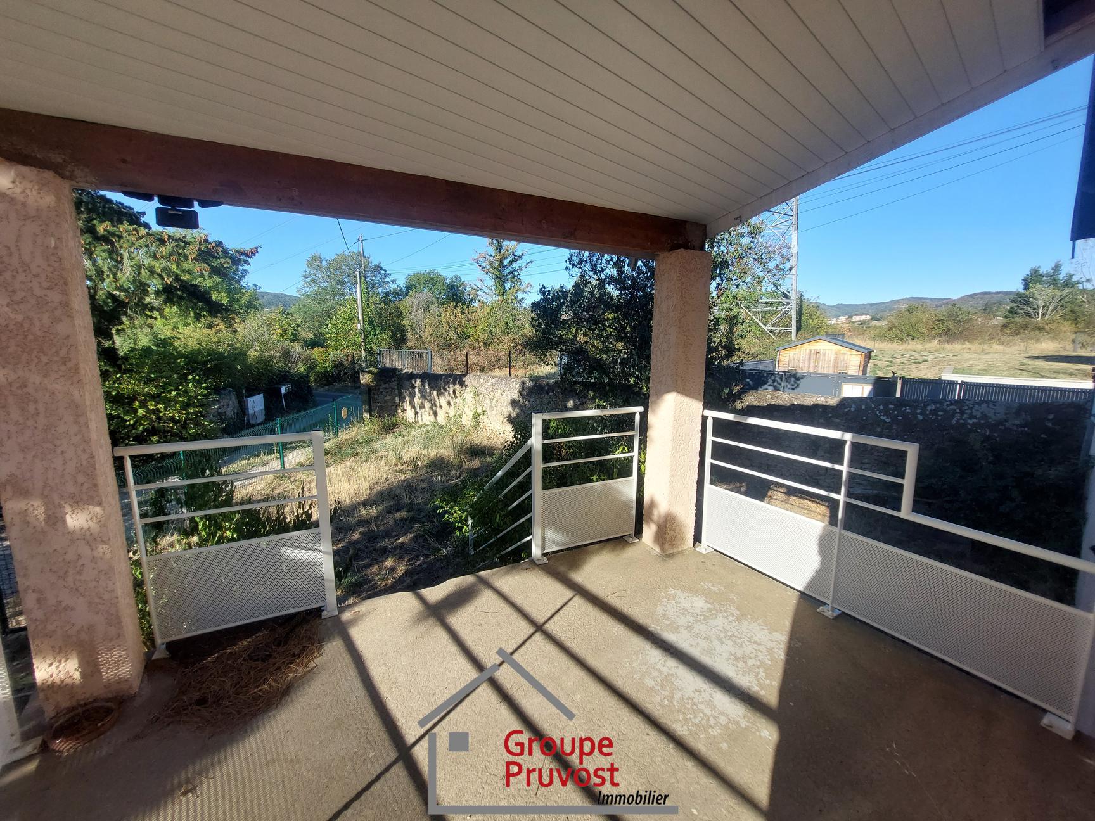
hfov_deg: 106.2
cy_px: 410
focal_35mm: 13
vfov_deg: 89.9
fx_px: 411
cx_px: 548
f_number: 2.2
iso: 50
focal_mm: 1.74
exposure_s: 1/873
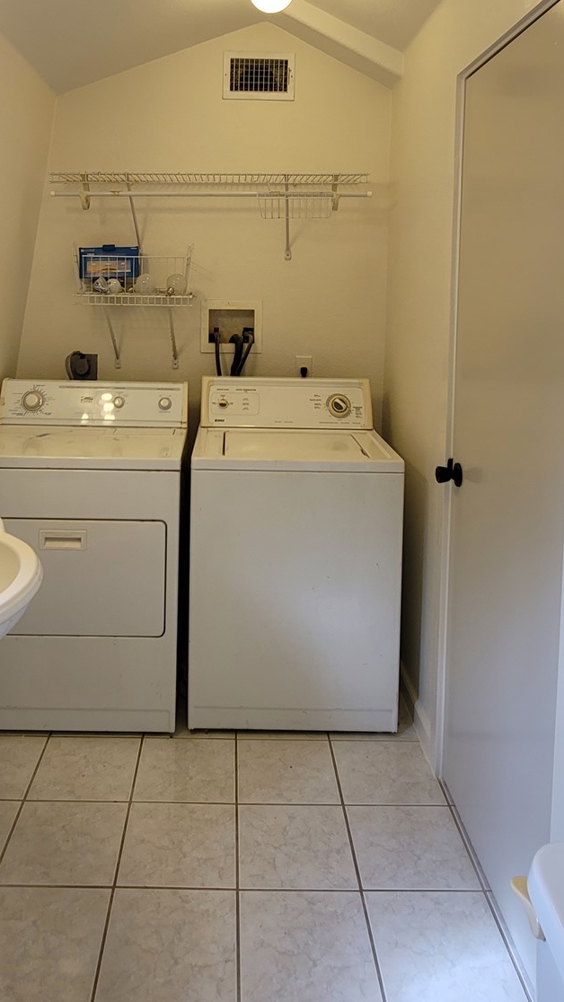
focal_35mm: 26
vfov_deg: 69.7
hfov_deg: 44.2
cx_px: 234
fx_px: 691
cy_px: 330
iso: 64
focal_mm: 2.2
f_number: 2.2
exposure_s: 1/60
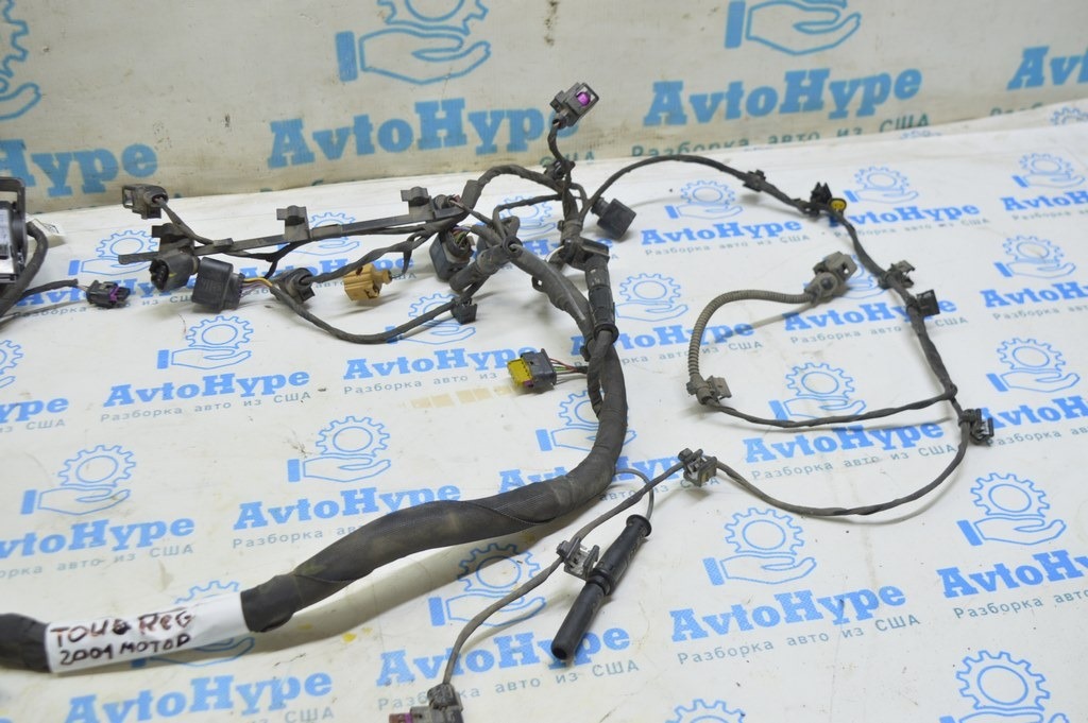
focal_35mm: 42
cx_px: 544
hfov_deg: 46.4
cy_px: 362
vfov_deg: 31.8
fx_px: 1268
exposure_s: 1/20
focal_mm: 28
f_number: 5.6
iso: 400
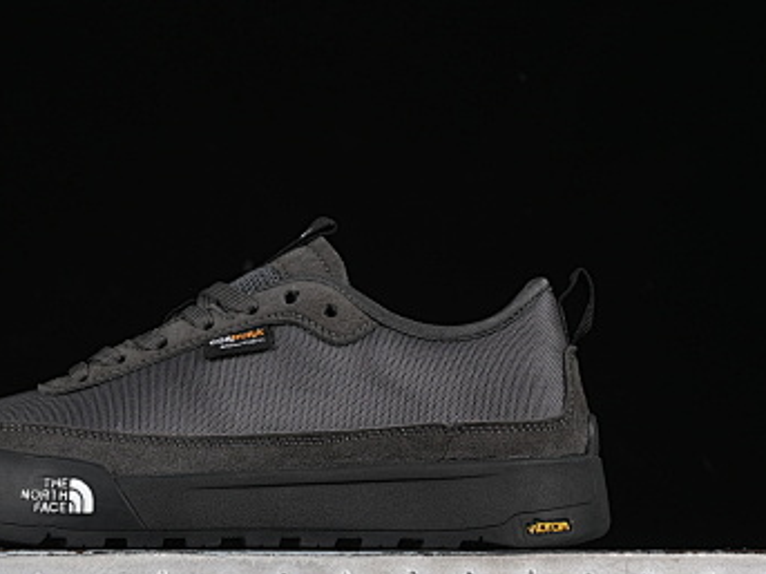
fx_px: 2323
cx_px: 250
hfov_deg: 18.7
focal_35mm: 105
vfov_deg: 14.1
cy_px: 318
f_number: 6.3
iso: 160
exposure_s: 1/60
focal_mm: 50
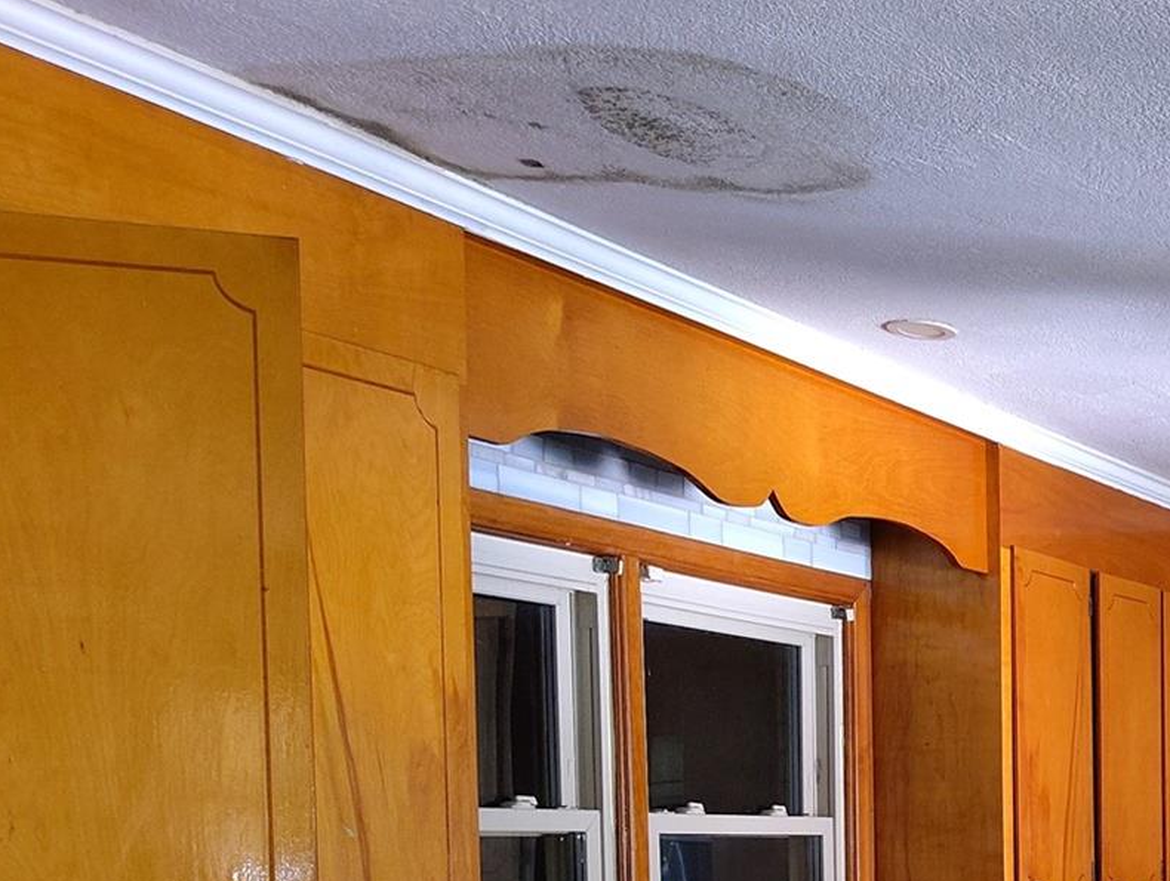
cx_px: 1401
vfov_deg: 22.1
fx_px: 2099
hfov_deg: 27.4
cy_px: 1019
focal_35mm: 62
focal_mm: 5.56
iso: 1734
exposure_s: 1/60
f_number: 1.8
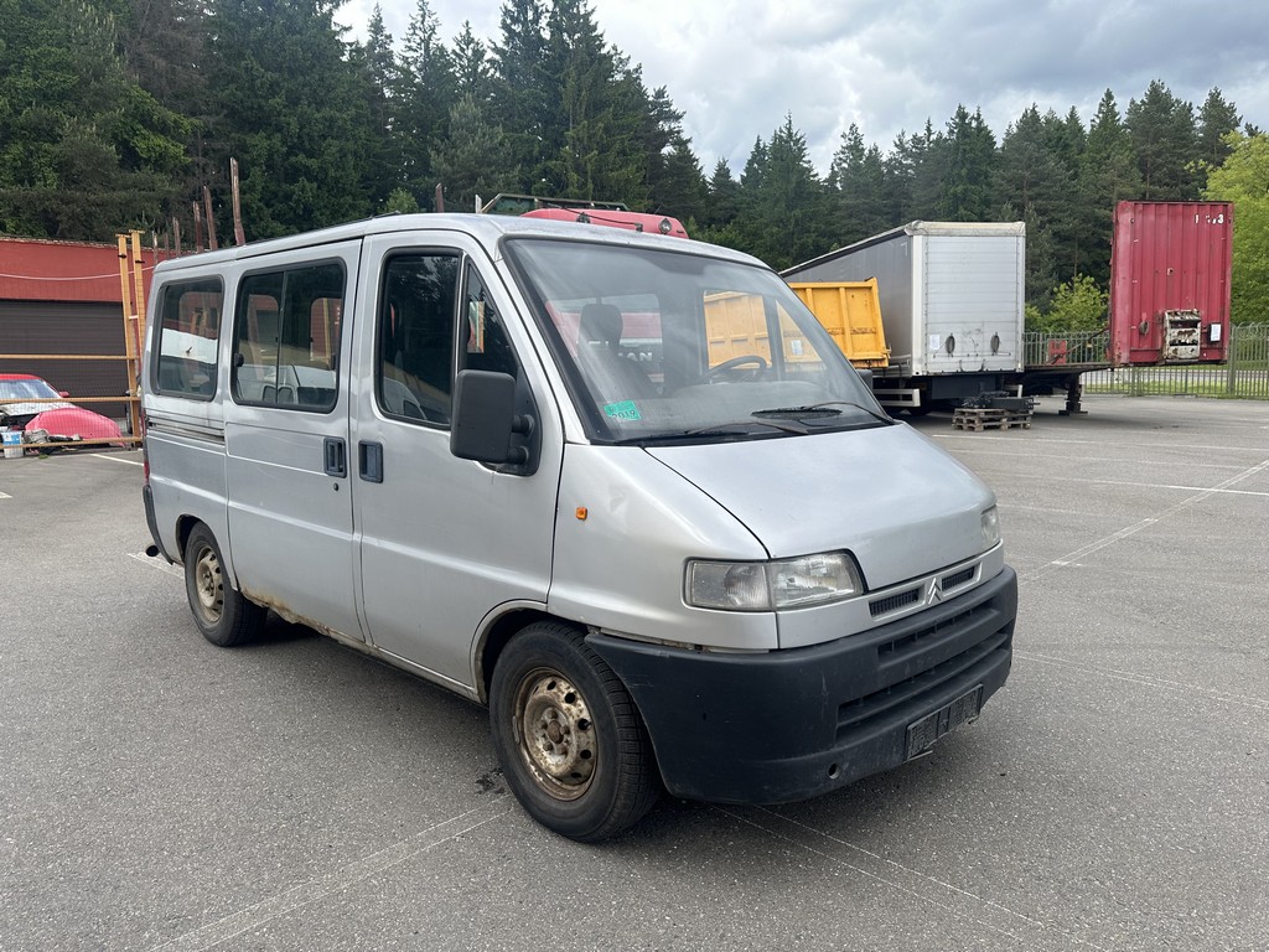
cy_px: 476
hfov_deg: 71.6
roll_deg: +0.6
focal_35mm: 24
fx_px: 880
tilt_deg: -5.5
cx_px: 634
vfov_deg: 56.8
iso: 80
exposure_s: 1/1562
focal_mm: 6.86
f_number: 1.78
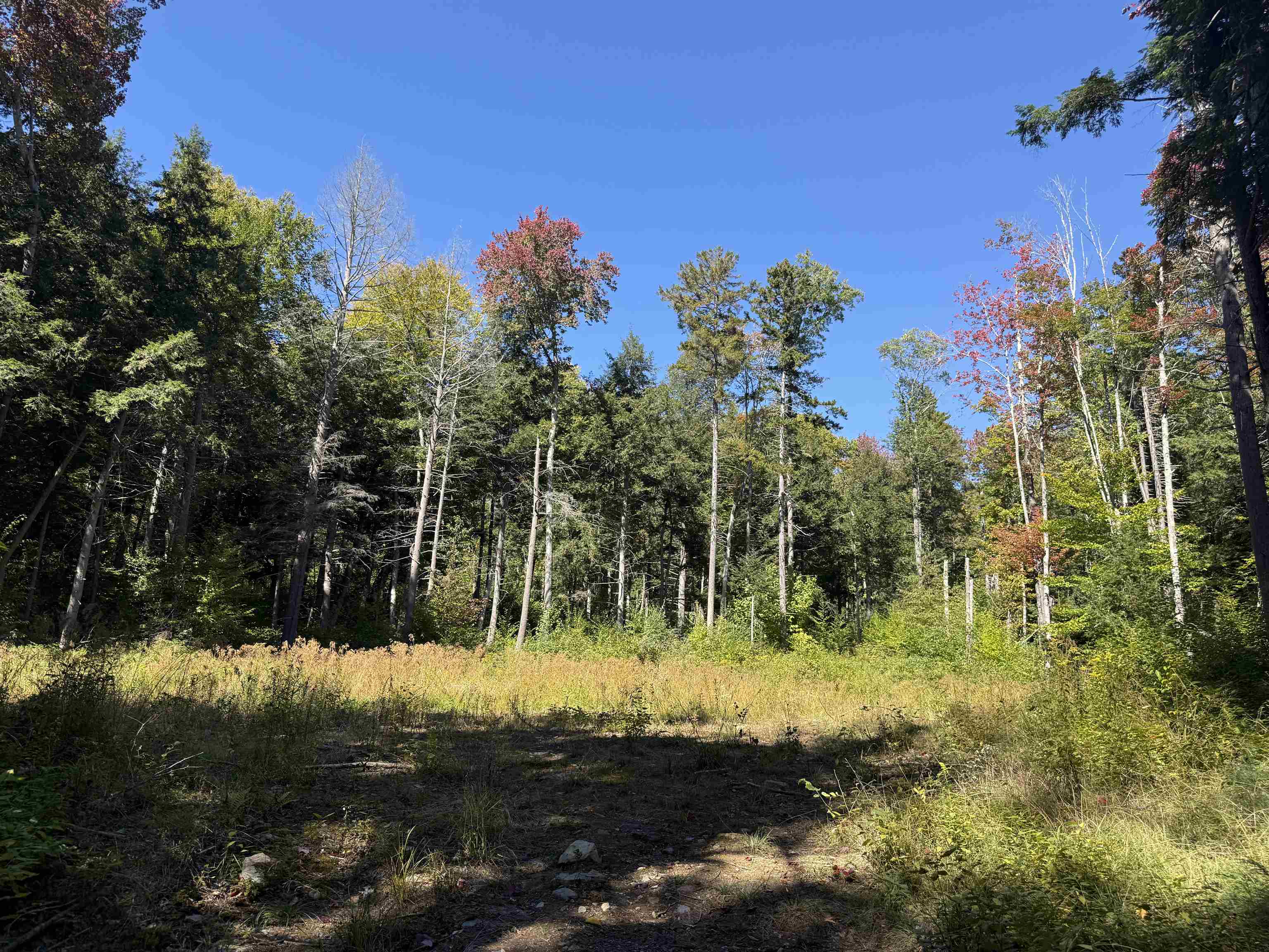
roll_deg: -1.6
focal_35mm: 24
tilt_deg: +14.4
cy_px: 476
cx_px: 634
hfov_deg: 71.6
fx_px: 880
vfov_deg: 56.8
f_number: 1.78
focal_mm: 6.76
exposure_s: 1/1410
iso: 80
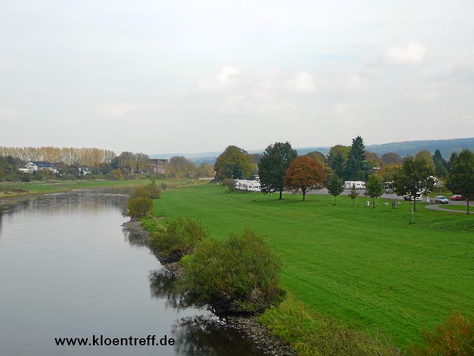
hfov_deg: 32.7
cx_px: 237
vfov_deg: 24.8
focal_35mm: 59
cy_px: 178
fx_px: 808
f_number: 3.5
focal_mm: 8.7
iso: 80
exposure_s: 1/500
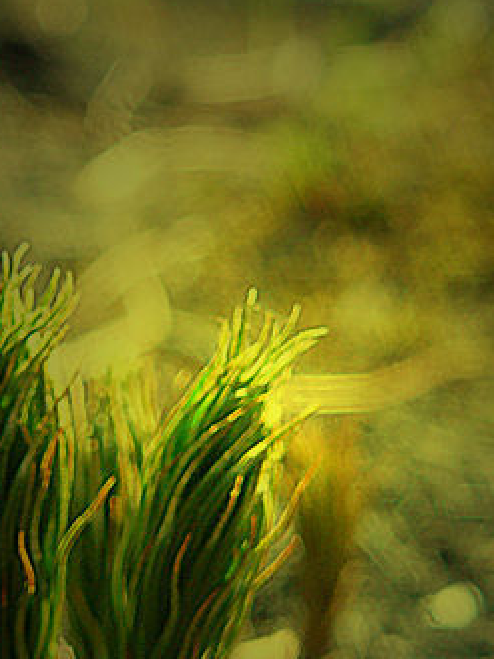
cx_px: 132
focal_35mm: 98
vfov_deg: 19.8
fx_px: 1866
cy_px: 551
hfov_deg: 15.0
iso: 100
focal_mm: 6
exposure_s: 1/100
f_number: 4
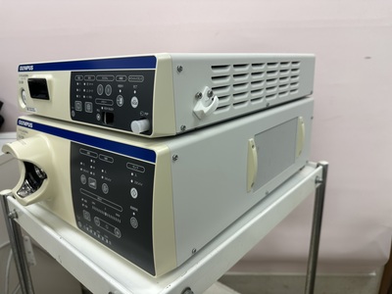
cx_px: 196
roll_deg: +1.9
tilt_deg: -16.3
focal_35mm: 24
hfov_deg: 71.6
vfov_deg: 56.8
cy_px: 147
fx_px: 272
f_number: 1.78
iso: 64
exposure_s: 1/131
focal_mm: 6.86
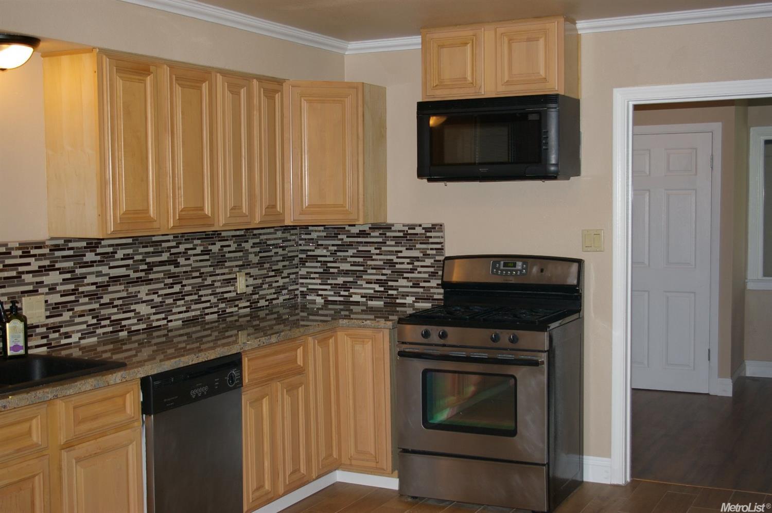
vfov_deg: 28.9
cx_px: 386
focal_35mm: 46
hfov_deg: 42.4
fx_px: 996
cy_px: 256
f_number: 4
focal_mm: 31
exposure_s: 1/45
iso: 200
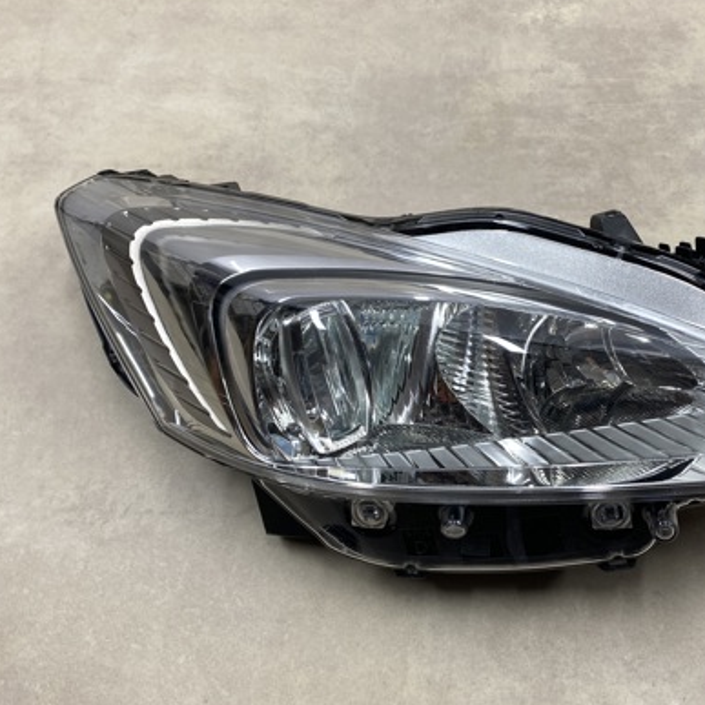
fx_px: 876
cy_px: 373
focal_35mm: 38
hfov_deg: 43.2
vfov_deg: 43.8
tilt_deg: -63.9
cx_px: 470
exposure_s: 1/190
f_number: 1.8
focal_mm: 4.25
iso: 32
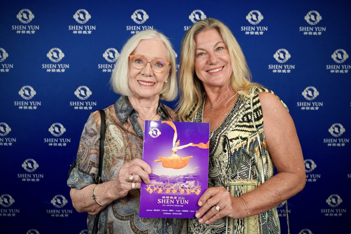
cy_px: 117
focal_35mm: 31
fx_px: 302
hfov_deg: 60.3
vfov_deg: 42.3
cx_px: 176
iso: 1600
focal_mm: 31
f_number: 4.5
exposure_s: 1/160
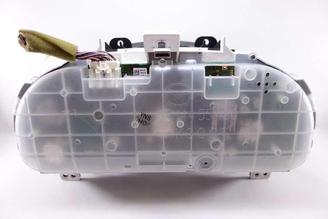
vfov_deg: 46.4
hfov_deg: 65.5
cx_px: 164
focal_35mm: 28
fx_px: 255
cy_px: 110
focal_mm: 10.53
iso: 125
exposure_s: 1/80
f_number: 2
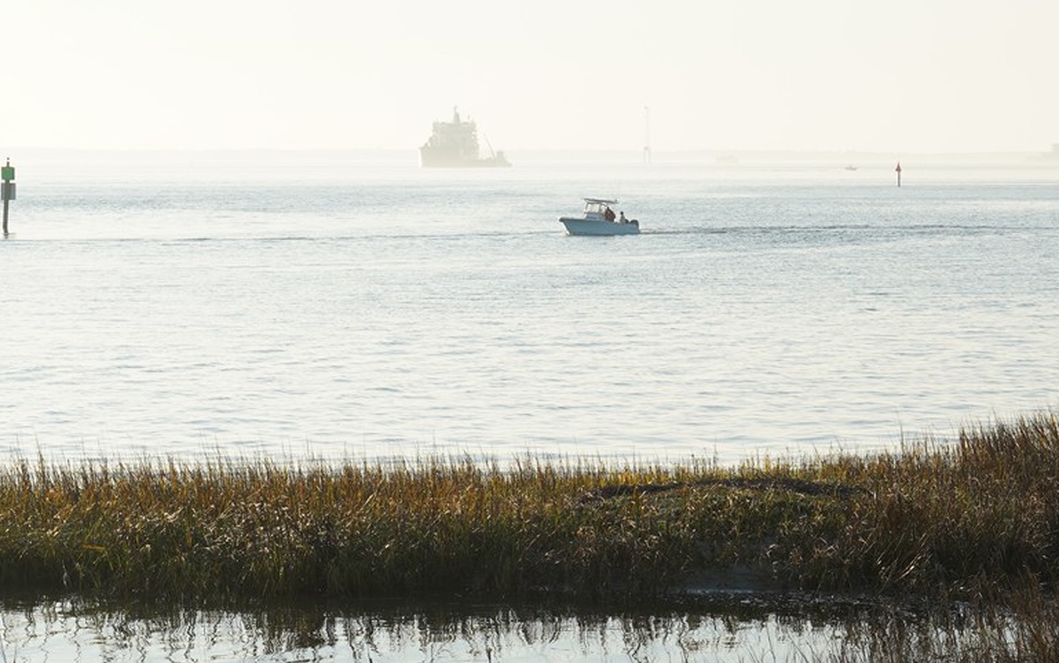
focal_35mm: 159
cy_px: 520
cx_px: 527
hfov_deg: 13.2
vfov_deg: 8.2
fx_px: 4590
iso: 100
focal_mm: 60
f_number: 13
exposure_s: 1/100
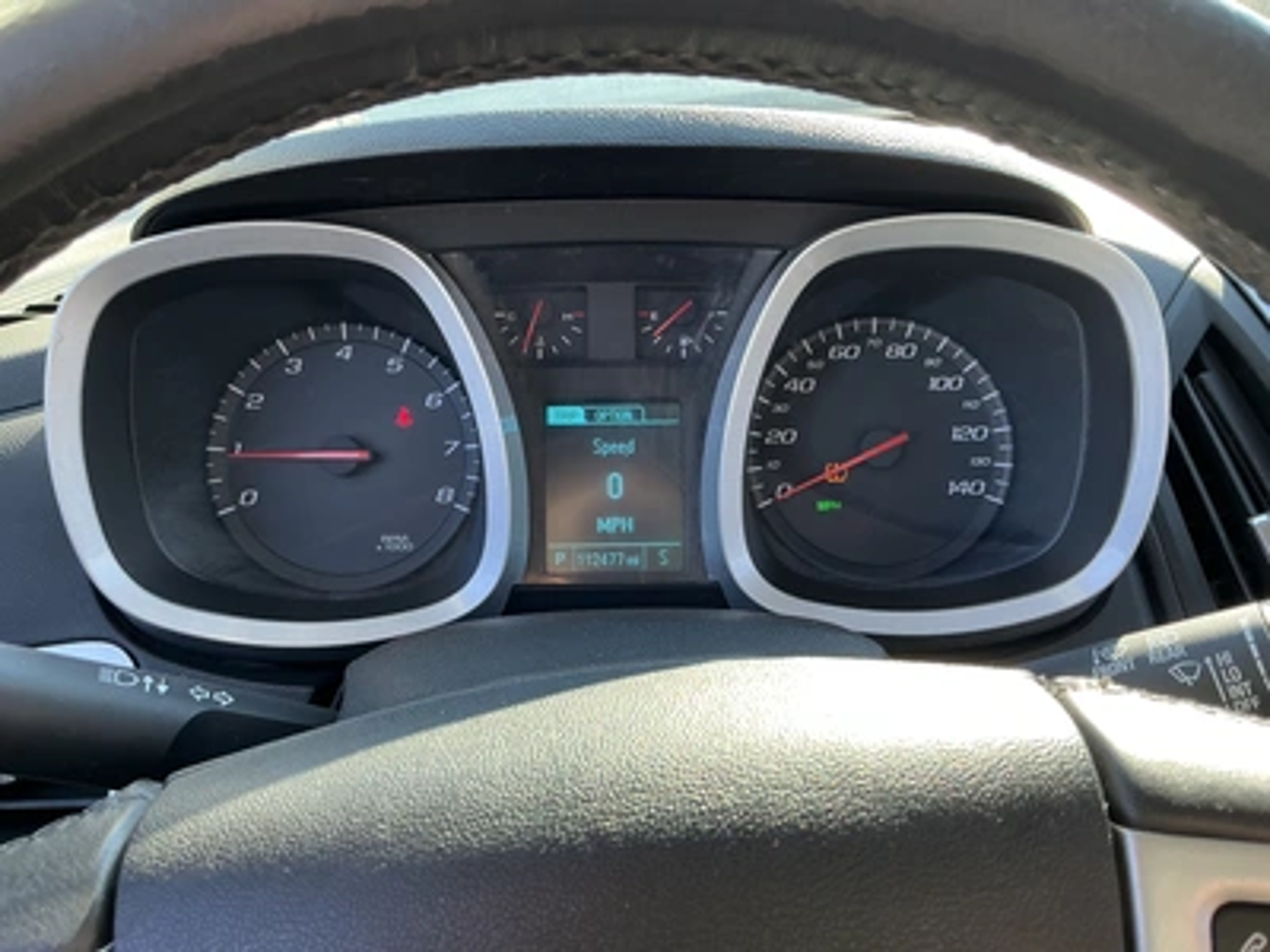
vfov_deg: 49.7
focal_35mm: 28
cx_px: 635
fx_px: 1027
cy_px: 476
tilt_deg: -20.6
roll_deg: +0.8
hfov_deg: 63.4
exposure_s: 1/122
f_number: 1.8
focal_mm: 3
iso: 40
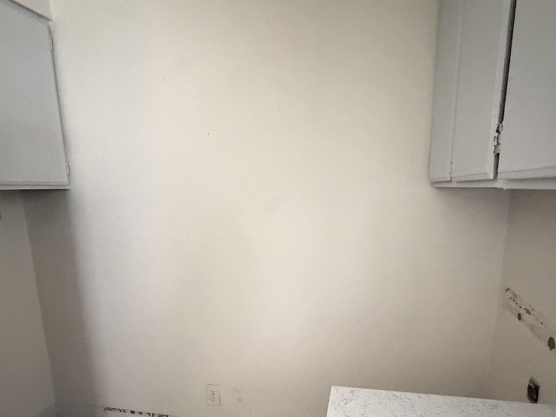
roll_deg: +0.8
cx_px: 299
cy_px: 267
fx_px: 369
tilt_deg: -11.6
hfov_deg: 73.8
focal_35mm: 23
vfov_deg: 58.0
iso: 1250
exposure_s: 1/60
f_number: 2.2
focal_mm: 2.22
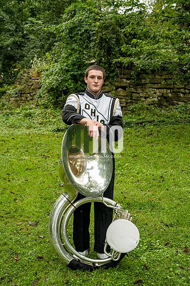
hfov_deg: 29.2
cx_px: 95
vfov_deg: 42.7
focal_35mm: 46
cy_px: 143
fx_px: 364
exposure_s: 1/640
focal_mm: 46
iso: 800
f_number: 4
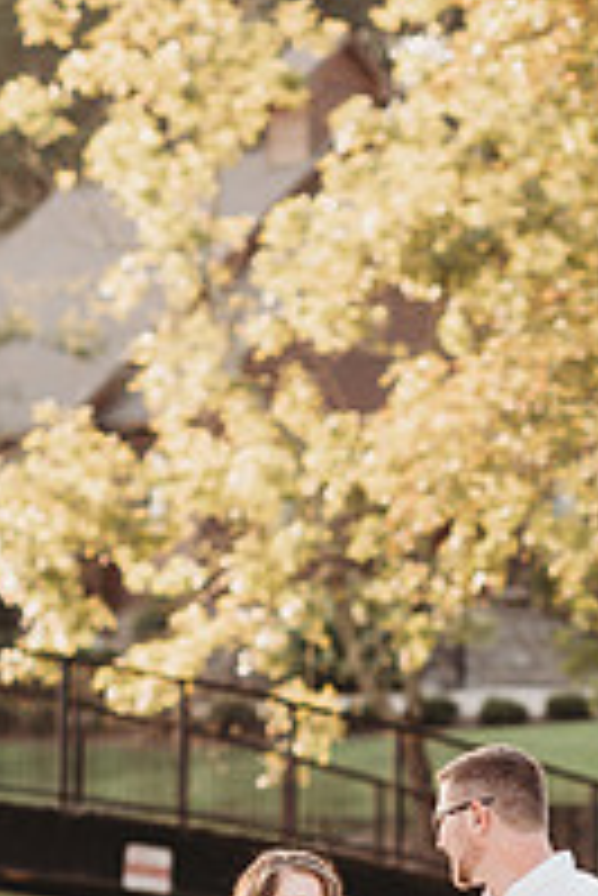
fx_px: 4775
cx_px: 472
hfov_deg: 7.2
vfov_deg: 10.6
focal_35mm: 192
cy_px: 828
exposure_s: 1/400
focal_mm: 85
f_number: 2.5
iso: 160
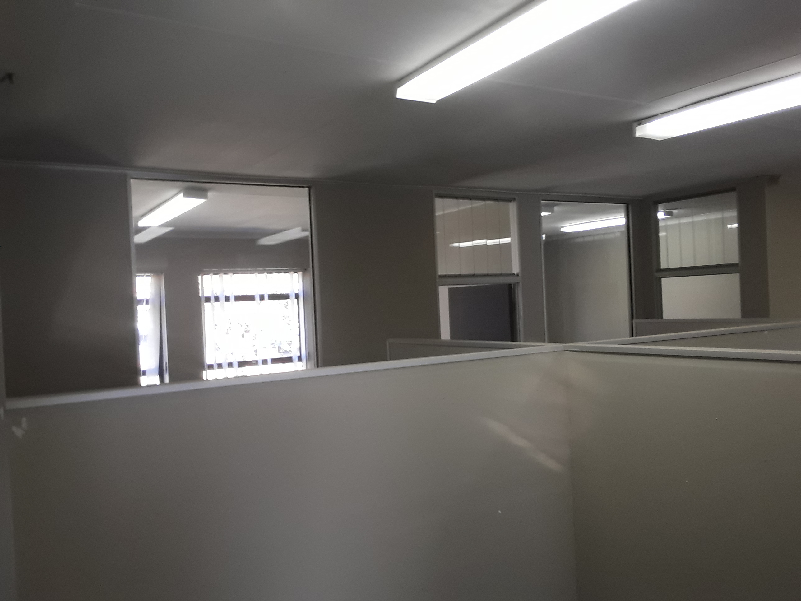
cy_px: 300
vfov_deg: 46.8
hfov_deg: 60.0
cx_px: 400
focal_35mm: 30
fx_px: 694
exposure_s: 1/50
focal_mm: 2.2
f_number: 1.9
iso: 64
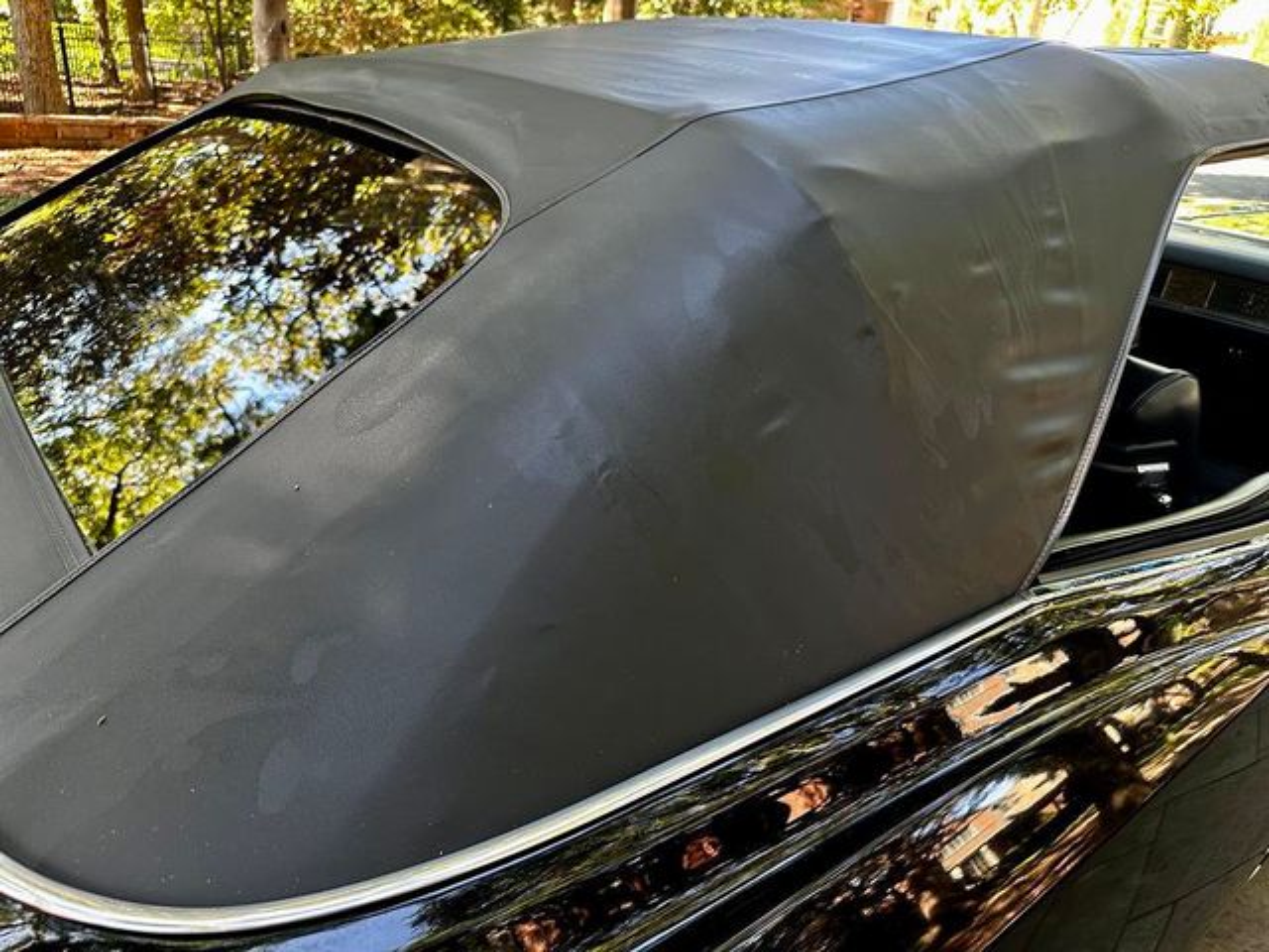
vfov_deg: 56.8
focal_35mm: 24
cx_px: 634
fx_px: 880
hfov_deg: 71.6
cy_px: 476
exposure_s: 1/121
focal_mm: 6.86
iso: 200
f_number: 1.78
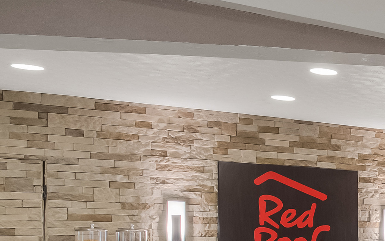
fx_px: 619
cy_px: 319
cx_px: 728
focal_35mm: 59
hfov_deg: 20.6
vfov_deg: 20.0
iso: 320
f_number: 8
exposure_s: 1.3
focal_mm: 10
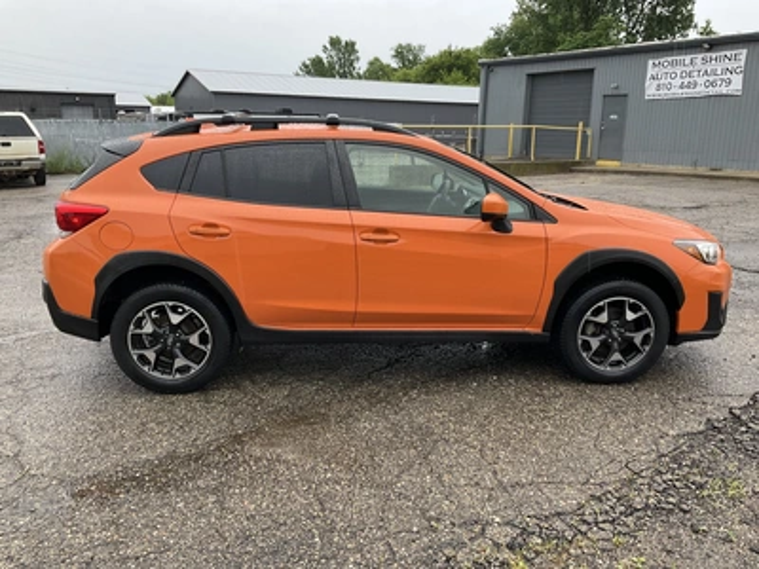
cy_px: 284
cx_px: 380
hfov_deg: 61.7
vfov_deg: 48.2
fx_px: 636
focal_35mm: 29
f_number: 1.8
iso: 20
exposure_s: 1/166
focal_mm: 3
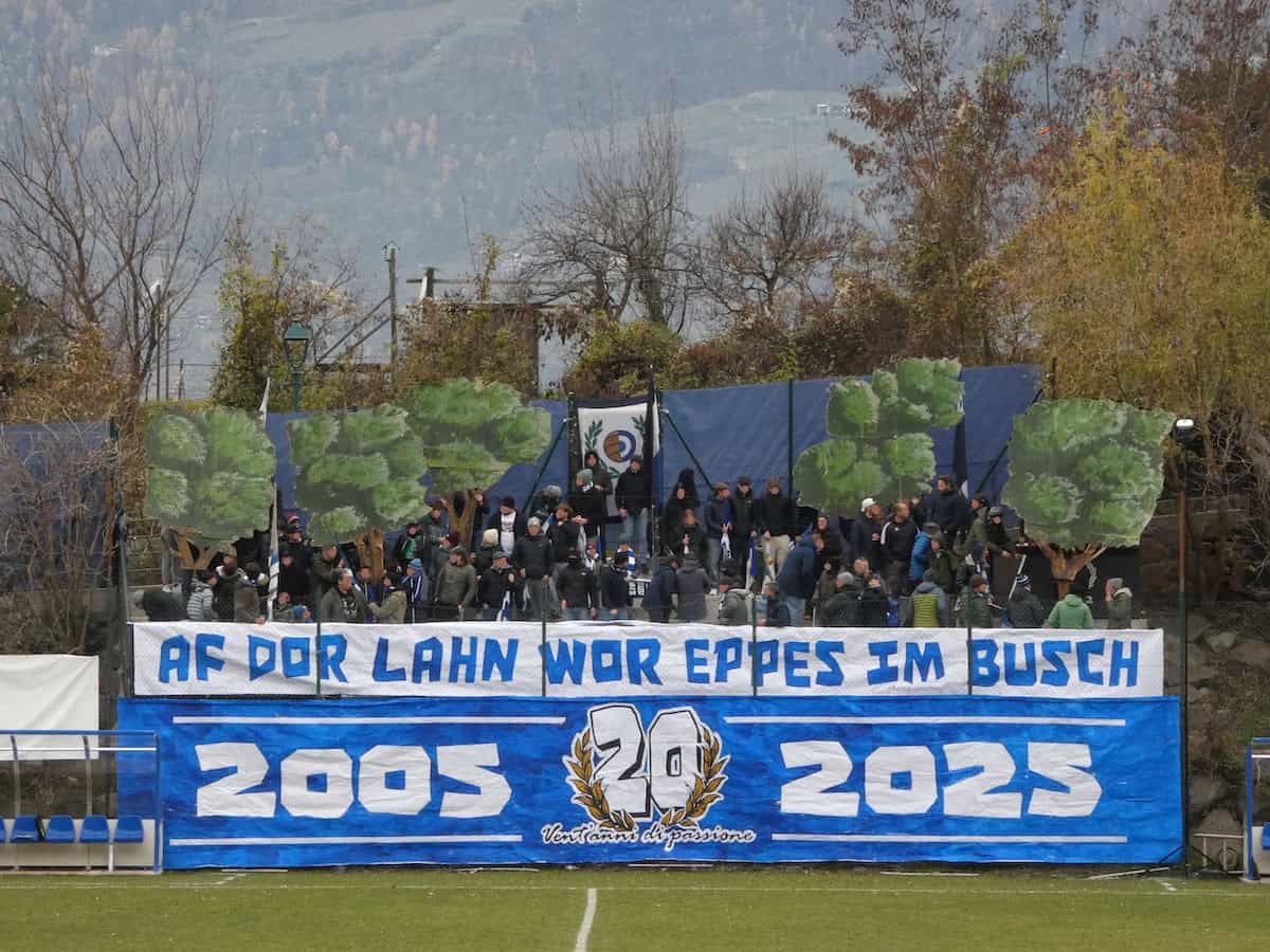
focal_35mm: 147
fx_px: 5393
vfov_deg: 10.1
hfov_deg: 13.4
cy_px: 476
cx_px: 635
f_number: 5.4
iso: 500
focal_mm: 26.3
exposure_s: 1/250
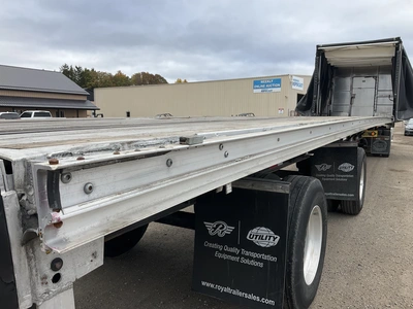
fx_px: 346
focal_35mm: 29
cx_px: 206
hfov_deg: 61.7
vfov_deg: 48.2
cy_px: 154
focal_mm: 3
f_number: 1.8
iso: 25
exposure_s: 1/551
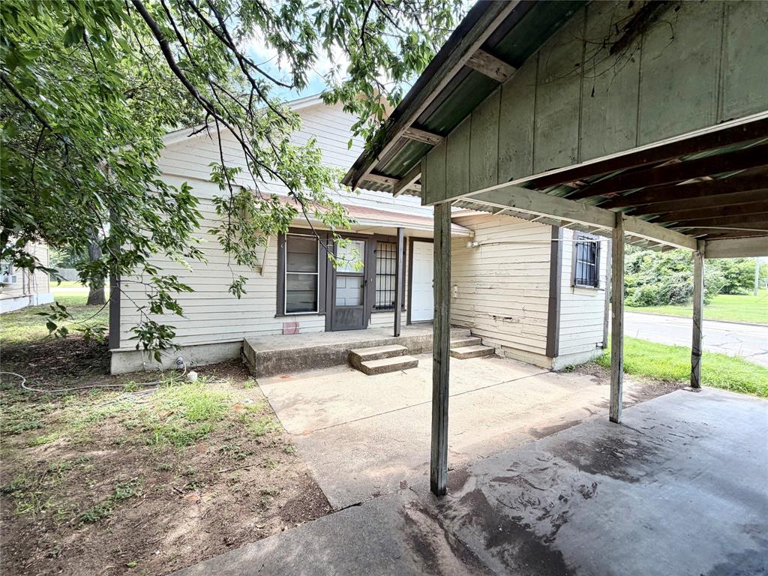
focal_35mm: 14
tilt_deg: -3.6
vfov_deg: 85.7
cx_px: 384
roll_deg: +0.0
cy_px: 288
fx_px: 311
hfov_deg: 102.1
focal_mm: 2.22
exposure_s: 1/190
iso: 40
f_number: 2.2
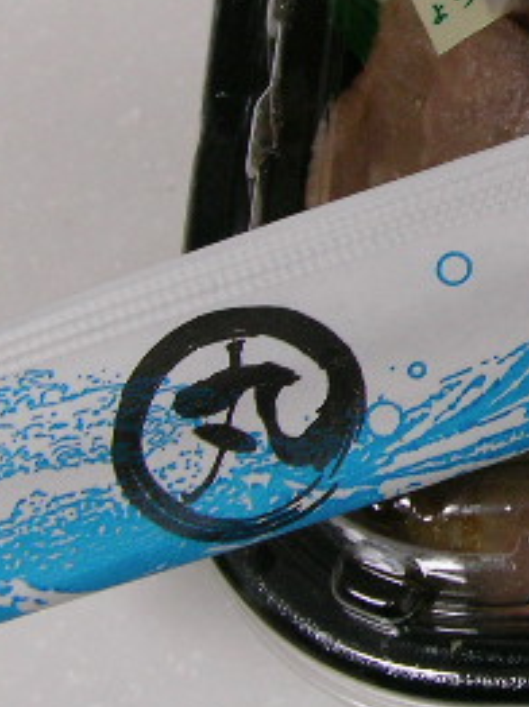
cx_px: 829
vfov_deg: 20.9
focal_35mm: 93
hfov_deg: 14.6
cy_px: 140
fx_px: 1898
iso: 100
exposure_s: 1/17.6
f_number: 3.5
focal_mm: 5.8
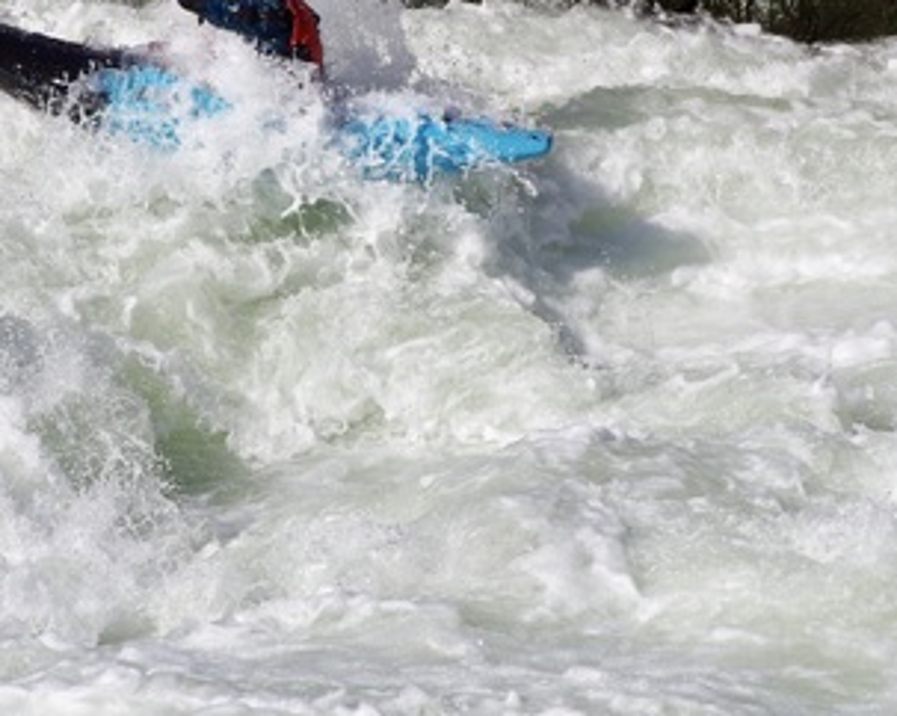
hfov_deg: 3.5
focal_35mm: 546
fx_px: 14486
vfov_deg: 2.8
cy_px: 176
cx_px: 346
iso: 400
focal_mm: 210
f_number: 9
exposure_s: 1/3200
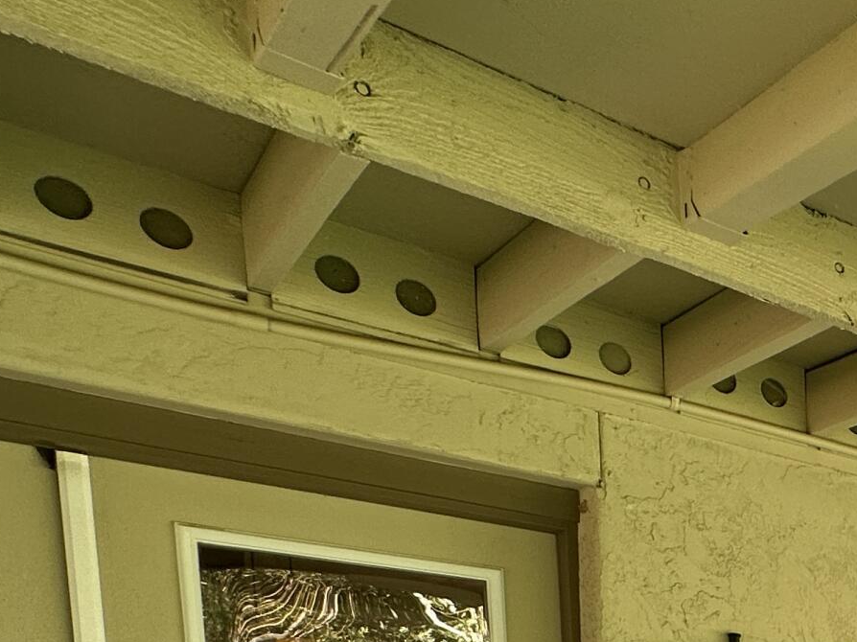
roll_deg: -1.1
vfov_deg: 24.7
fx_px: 1163
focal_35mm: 47
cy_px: 933
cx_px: 1286
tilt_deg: -6.9
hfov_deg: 27.6
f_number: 2.2
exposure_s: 1/99
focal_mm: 2.22
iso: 50
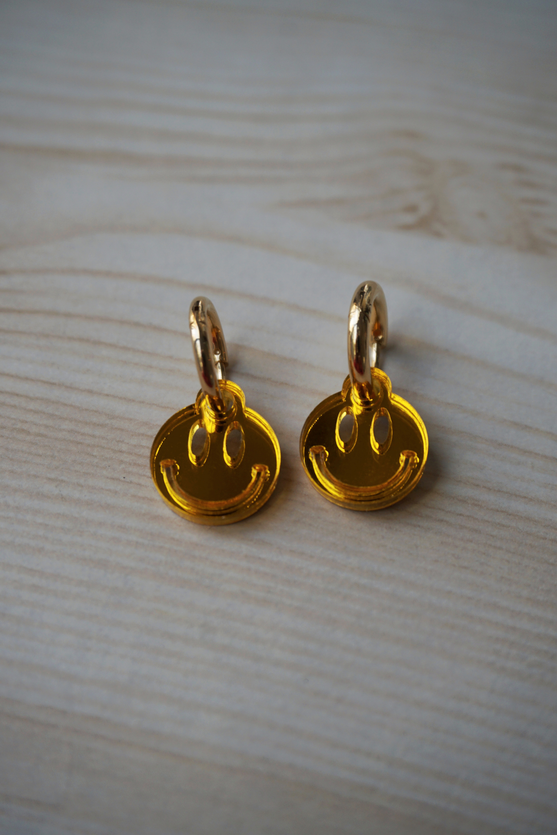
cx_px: 278
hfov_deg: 30.8
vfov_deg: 45.0
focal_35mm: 44
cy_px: 418
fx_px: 1009
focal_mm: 29
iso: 200
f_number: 4.5
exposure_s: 1/60
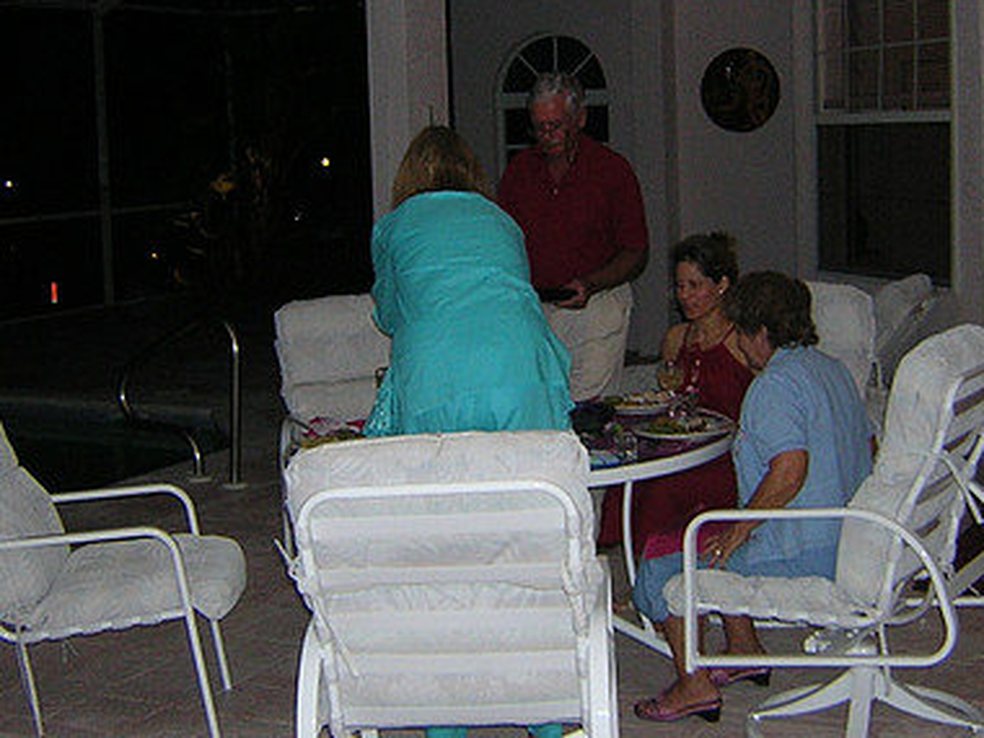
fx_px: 1563
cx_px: 502
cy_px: 286
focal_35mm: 55
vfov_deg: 26.5
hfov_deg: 34.9
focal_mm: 4.7
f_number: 2.6
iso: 231
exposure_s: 1/60.1
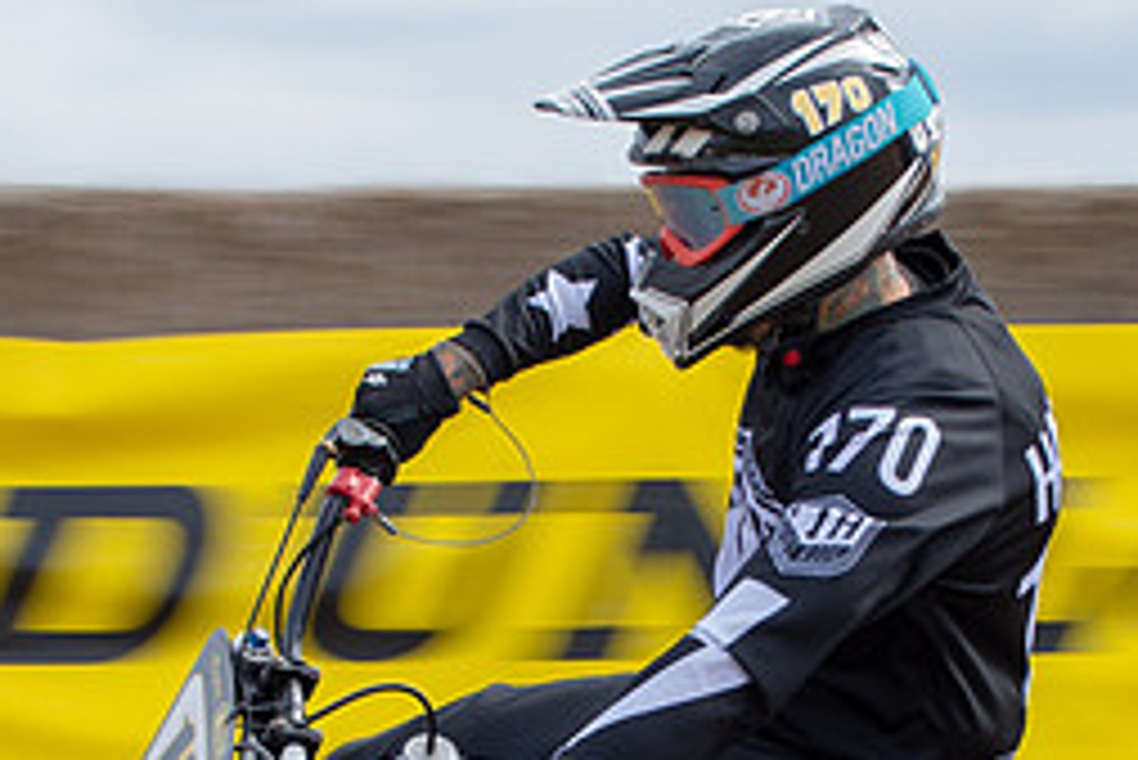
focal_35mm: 229
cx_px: 670
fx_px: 7243
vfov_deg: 6.0
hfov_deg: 9.0
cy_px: 663
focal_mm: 62
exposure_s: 1/125
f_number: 8
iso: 125
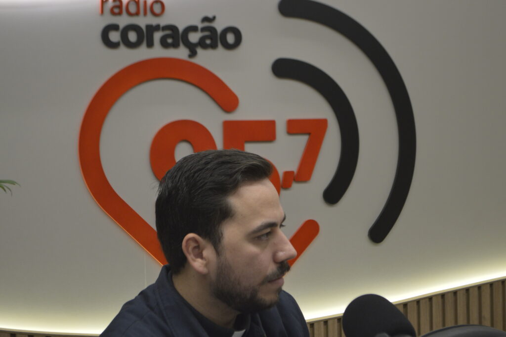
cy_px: 168
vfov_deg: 18.9
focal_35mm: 72
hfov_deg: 28.1
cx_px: 253
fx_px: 1011
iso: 1000
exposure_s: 1/60
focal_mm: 48
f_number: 5.6
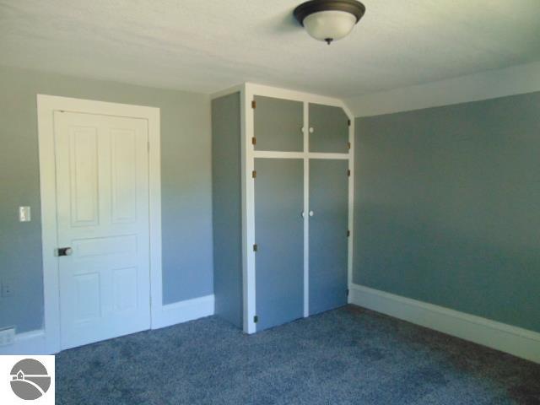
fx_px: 390
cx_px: 270
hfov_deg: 69.4
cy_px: 202
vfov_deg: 54.9
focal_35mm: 25
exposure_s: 1/30
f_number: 3
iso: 320
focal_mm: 4.5
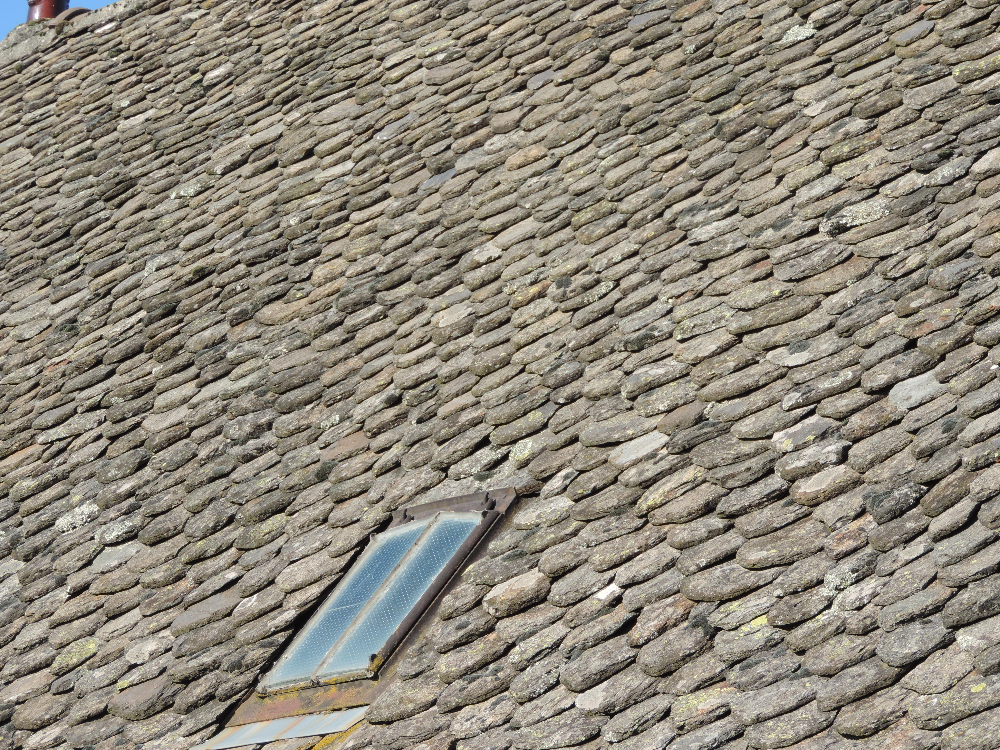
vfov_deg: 8.7
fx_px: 4911
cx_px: 500
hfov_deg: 11.6
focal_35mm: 170
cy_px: 375
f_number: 4.5
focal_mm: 30.3
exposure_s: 1/320
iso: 80
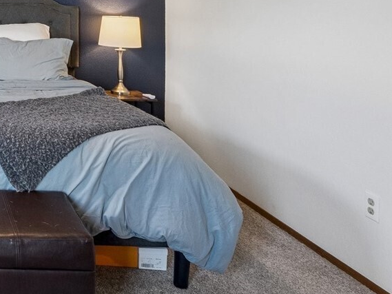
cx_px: -92
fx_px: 487
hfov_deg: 34.1
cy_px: 6
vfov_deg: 31.3
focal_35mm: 43
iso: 250
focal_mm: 10
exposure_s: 1/4
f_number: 9
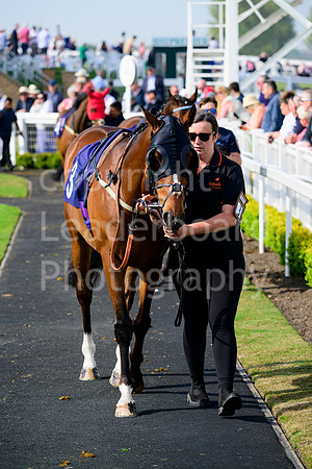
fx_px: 2145
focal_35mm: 165
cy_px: 234
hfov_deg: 8.3
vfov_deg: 12.5
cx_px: 156
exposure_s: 1/2000
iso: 400
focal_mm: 165
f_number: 5.6
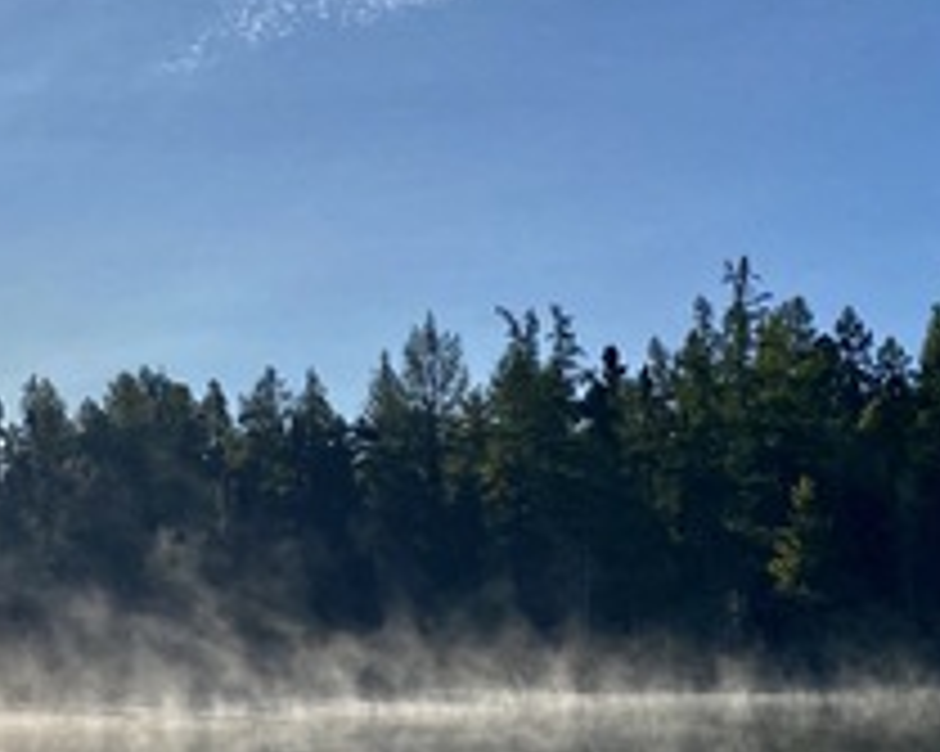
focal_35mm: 68
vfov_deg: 22.3
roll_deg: +2.9
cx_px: 342
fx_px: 1891
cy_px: 554
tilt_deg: +3.5
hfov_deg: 27.8
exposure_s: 1/5747
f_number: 1.8
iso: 32
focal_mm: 4.25
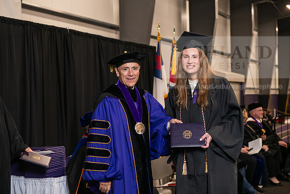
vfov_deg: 21.9
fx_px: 500
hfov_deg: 32.4
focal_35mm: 62
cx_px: 145
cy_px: 97
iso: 1600
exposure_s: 1/125
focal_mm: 62
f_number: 5
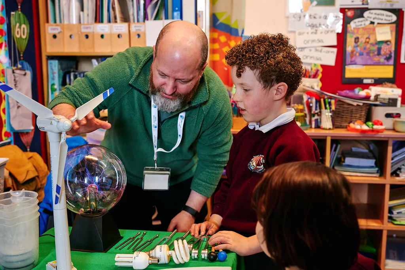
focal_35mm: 42
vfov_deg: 31.9
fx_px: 473
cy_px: 135
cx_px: 202
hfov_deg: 46.4
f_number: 4
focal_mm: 42
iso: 1600
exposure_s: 1/200
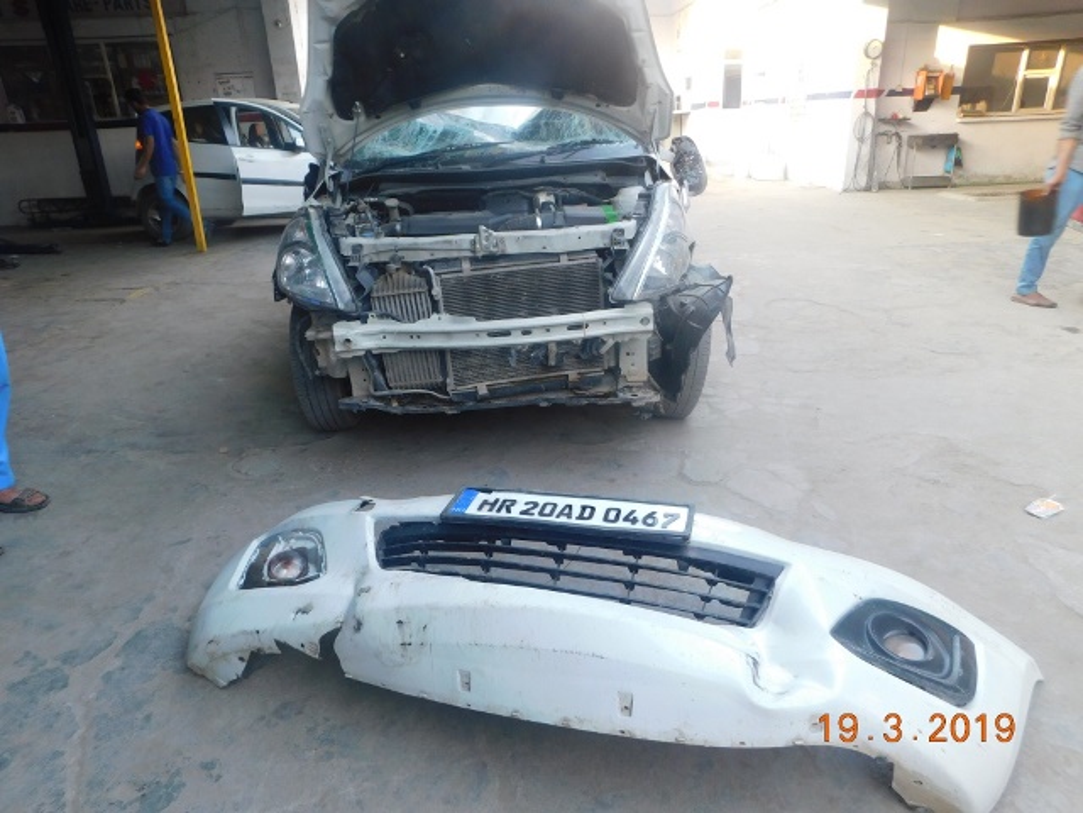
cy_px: 406
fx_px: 720
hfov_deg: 73.9
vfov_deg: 58.9
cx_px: 542
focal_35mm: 23
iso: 125
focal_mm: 4
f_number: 3
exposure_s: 1/40
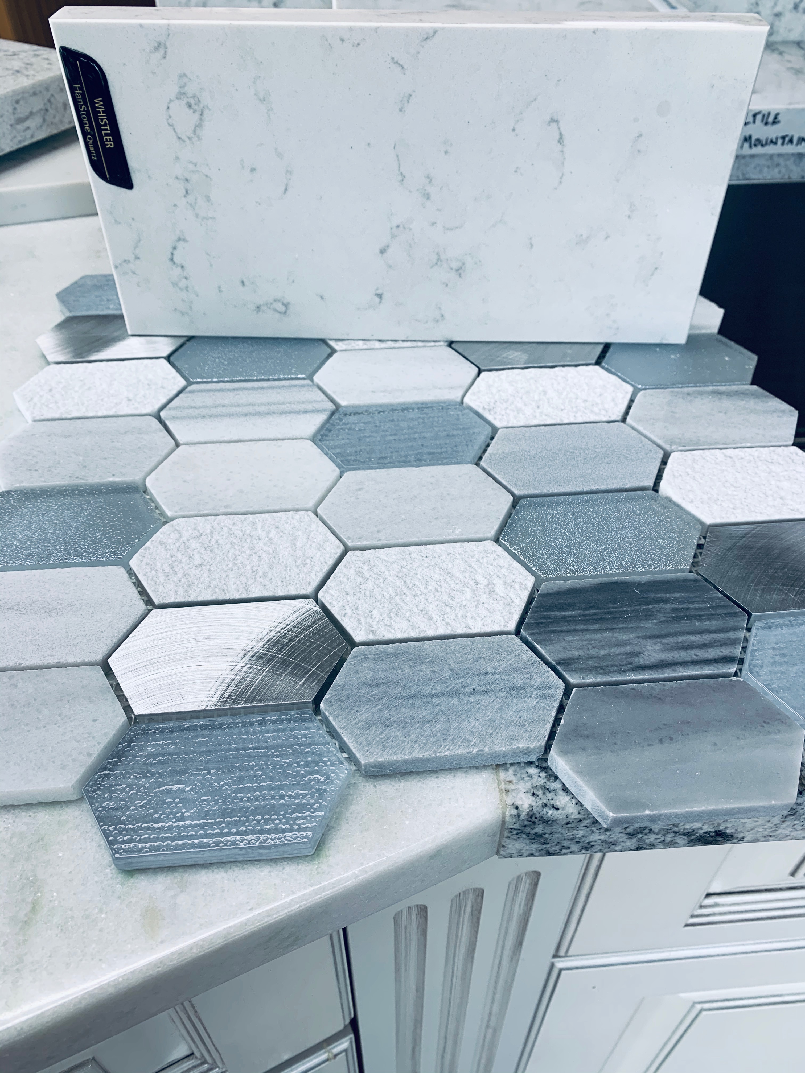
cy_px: 536
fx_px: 806
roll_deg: +0.4
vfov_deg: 67.3
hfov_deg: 53.1
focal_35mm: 26
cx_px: 402
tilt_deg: -43.8
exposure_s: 1/120
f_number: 1.8
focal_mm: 4.25
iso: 32
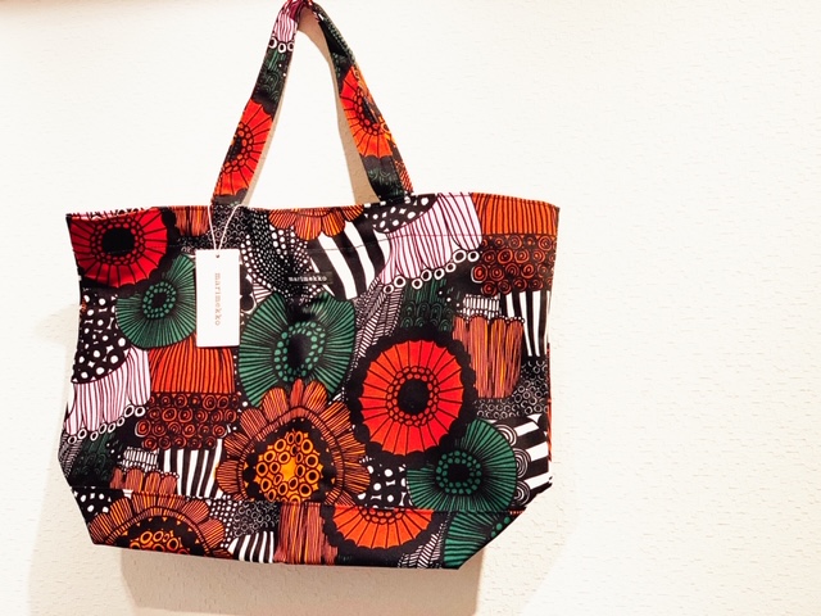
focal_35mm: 52
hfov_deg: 36.8
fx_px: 1233
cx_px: 410
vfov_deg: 28.0
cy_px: 308
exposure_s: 1/100
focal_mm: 6
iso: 40
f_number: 2.4
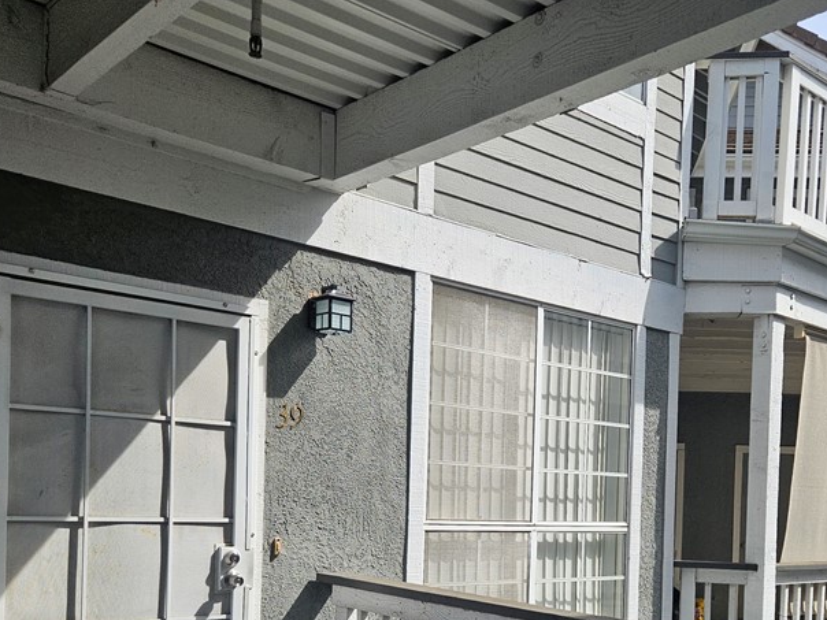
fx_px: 932
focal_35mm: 39
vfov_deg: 35.3
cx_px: 529
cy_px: 521
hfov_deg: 47.3
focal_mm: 5.4
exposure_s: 1/1588
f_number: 1.8
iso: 25
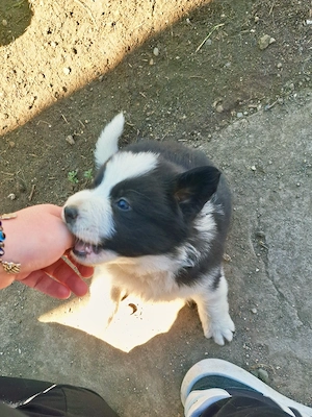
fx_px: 276
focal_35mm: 23
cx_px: 156
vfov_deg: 73.9
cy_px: 208
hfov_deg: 58.9
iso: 40
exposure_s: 1/213
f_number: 1.8
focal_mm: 5.54
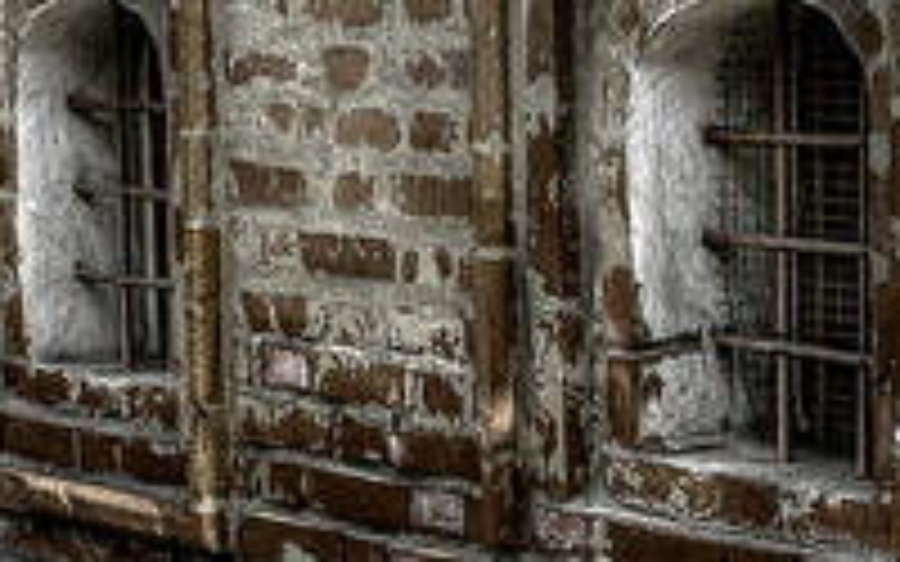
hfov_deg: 11.8
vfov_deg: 7.4
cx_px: 896
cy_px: 108
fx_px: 4317
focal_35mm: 176
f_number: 9
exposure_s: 1/250
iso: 320
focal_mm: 48
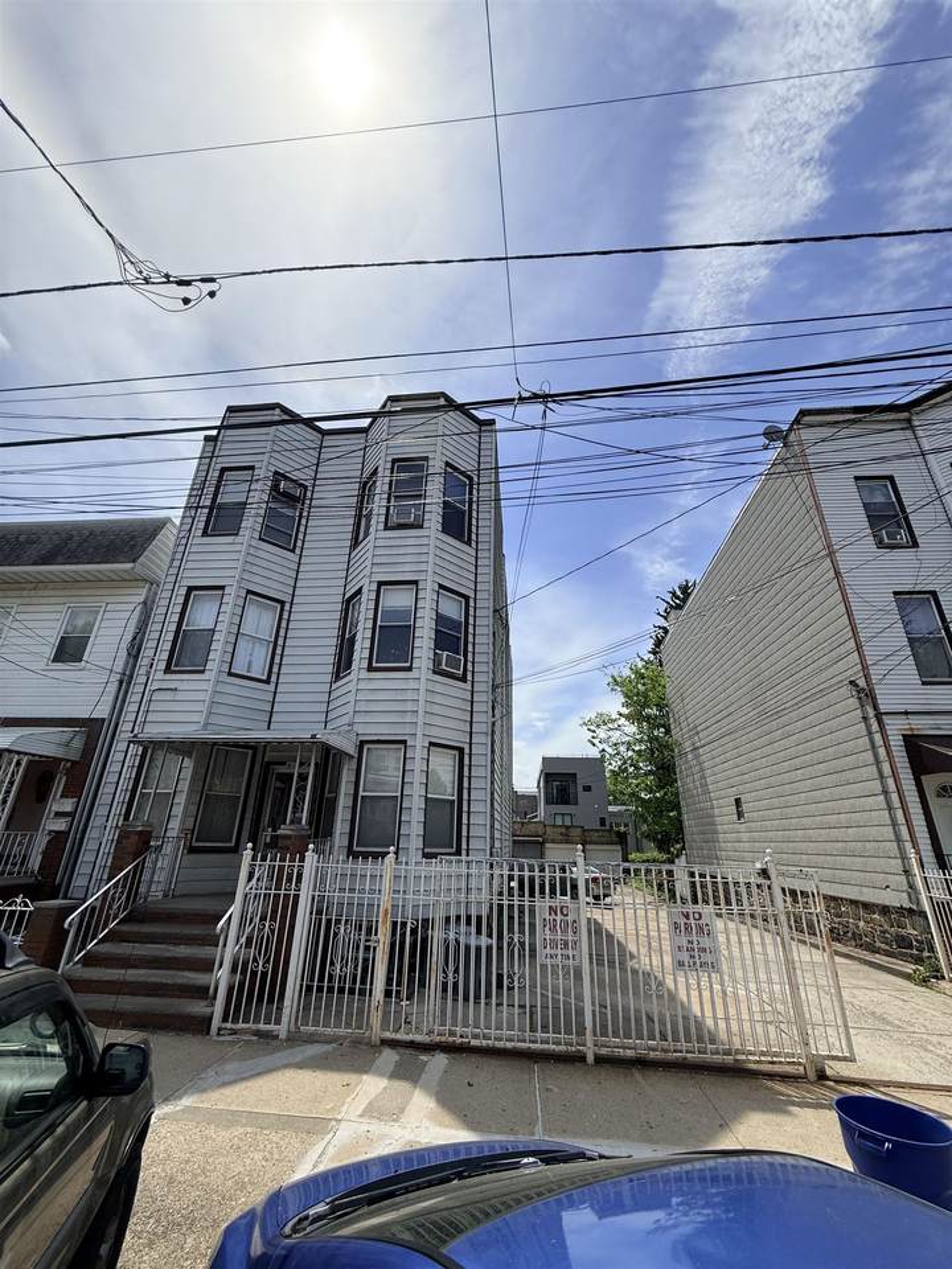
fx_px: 513
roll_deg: -0.2
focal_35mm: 14
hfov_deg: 85.7
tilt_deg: +22.2
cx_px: 476
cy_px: 634
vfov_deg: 102.1
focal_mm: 2.22
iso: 50
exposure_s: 1/3460
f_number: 2.2
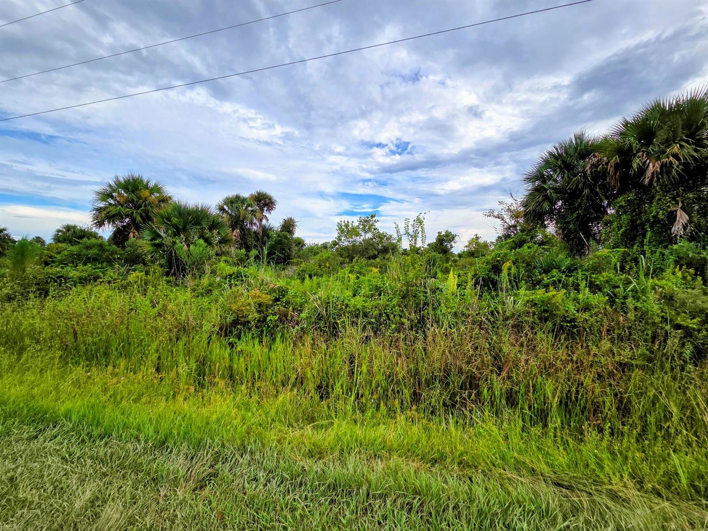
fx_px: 266
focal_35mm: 13
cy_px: 266
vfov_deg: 89.9
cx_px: 354
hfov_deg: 106.2
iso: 50
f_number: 2.2
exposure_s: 1/1461
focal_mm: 2.2
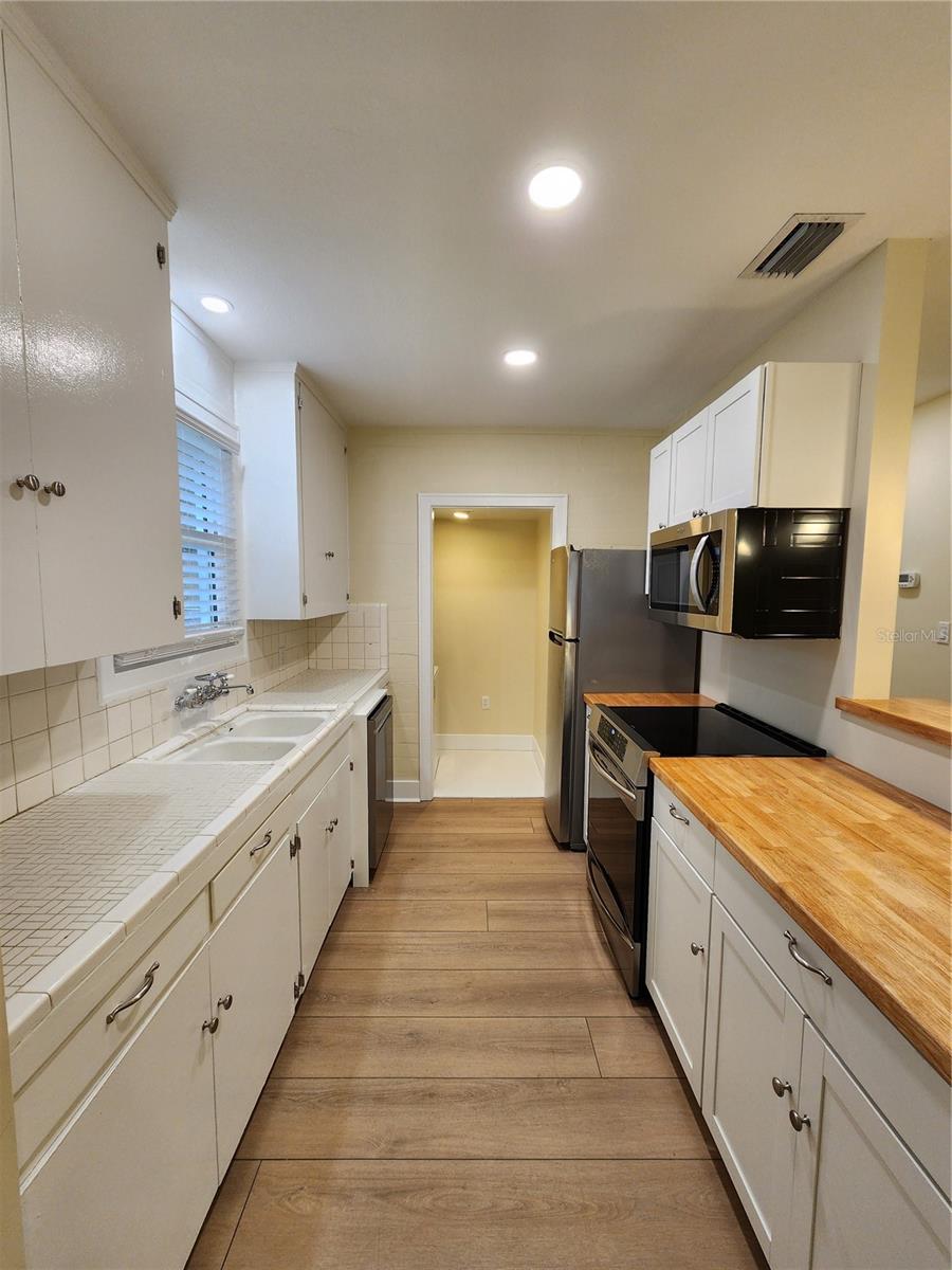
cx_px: 476
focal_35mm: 13
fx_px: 477
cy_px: 635
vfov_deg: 106.2
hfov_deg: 89.9
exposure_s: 1/60
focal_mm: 2.2
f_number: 2.2
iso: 160
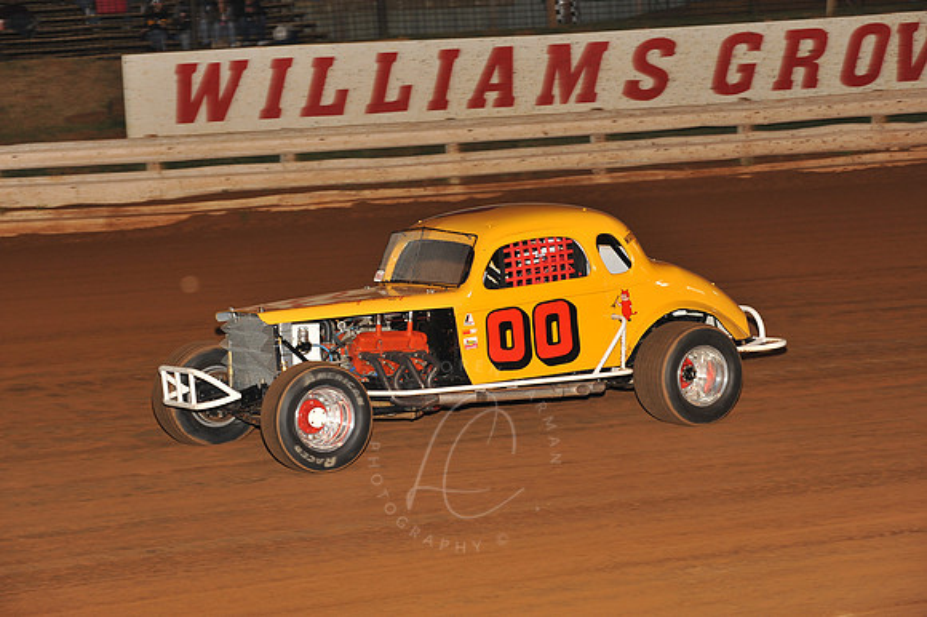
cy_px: 308
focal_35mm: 105
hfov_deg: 19.5
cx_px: 464
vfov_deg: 13.0
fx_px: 2702
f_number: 6.3
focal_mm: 105
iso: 800
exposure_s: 1/250
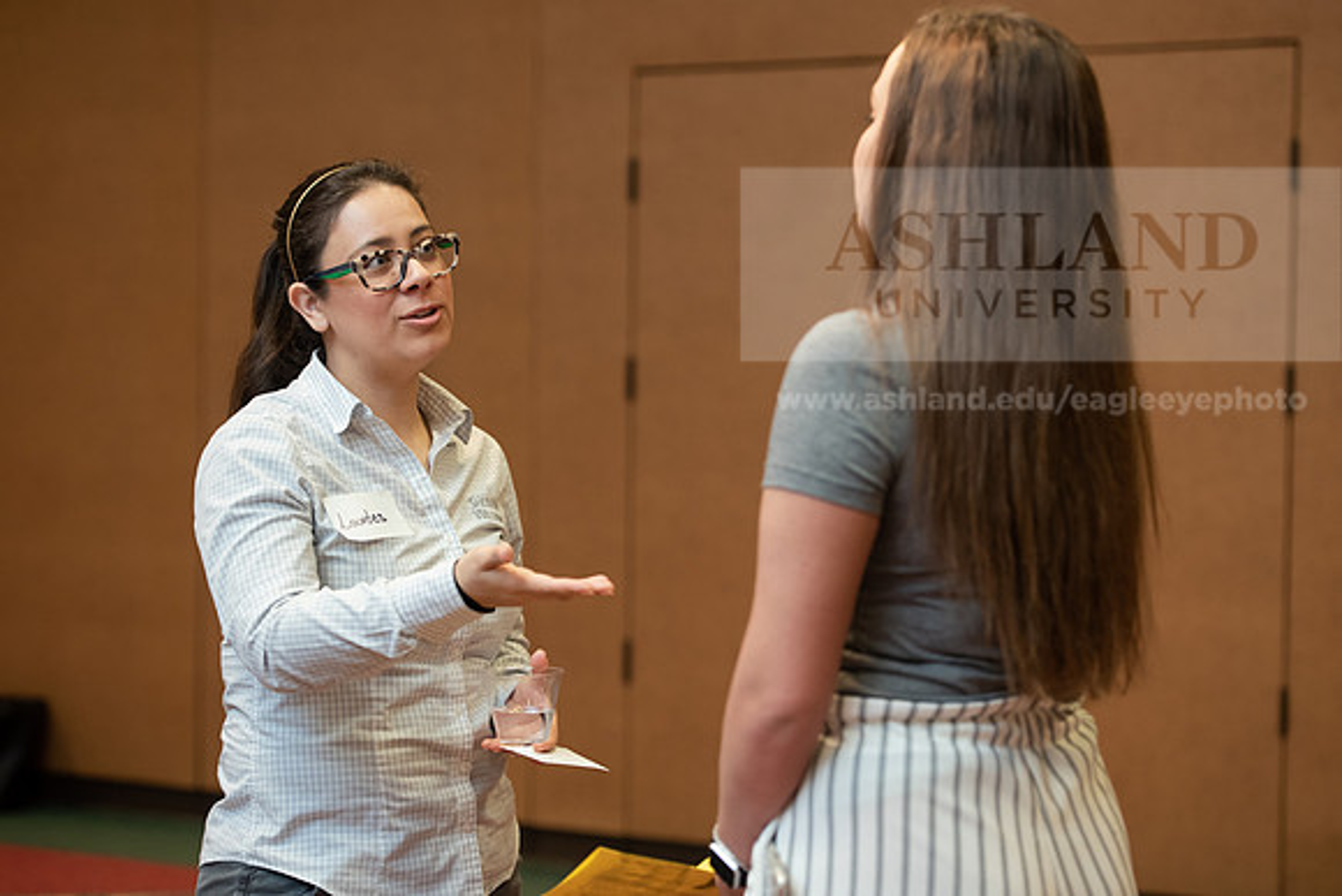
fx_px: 3206
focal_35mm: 86
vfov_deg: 15.9
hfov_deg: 23.6
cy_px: 448
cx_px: 671
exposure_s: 1/200
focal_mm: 86
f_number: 3.5
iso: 1600
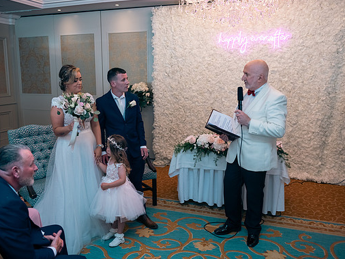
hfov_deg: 56.8
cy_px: 129
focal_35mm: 32
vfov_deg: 44.1
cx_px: 162
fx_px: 319
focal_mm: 29
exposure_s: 1/160
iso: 640
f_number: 3.5
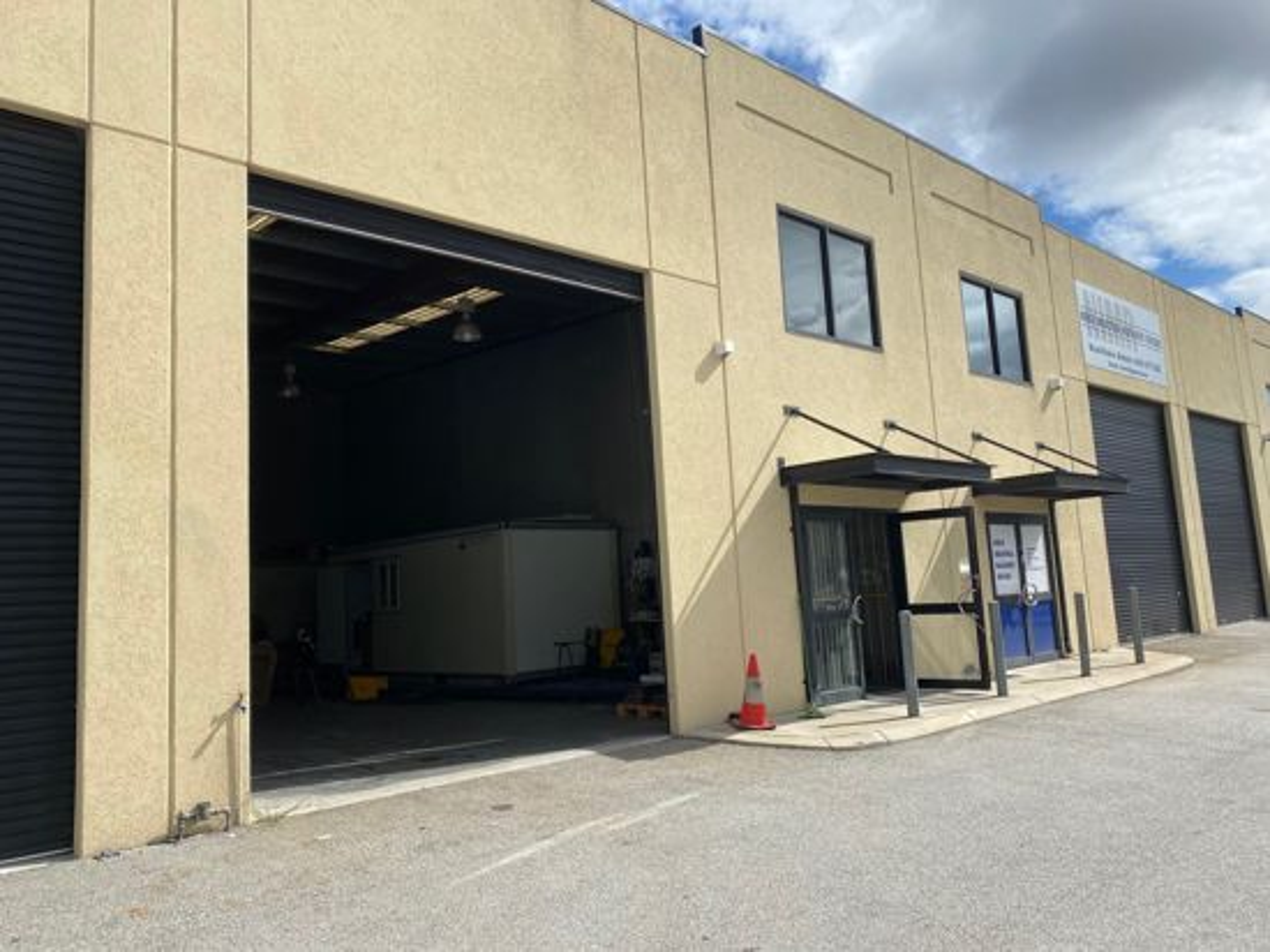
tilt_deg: +7.5
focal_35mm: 26
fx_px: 953
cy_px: 476
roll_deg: +3.4
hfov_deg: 67.3
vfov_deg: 53.0
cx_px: 635
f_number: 1.8
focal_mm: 4.25
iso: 32
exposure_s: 1/3846
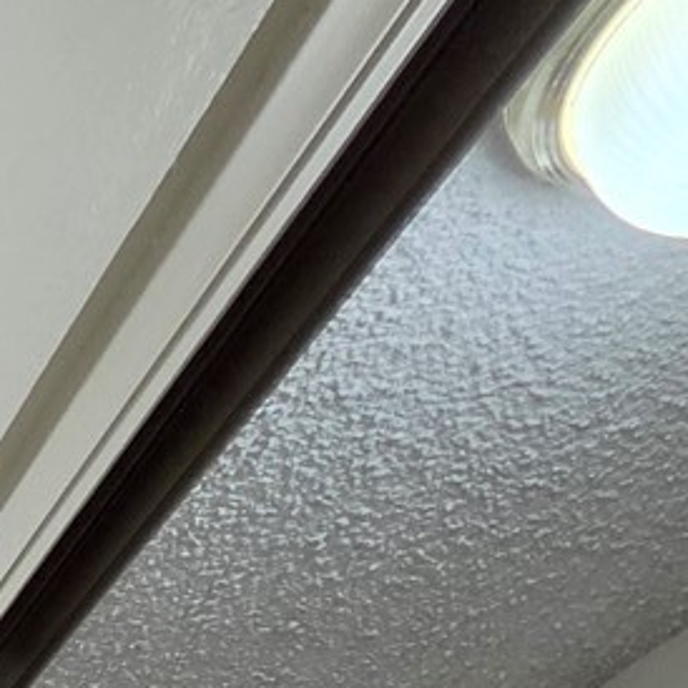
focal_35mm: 67
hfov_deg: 16.9
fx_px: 1507
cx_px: -778
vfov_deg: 14.4
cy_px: 1717
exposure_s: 1/120
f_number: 2.2
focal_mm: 2.2
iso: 160
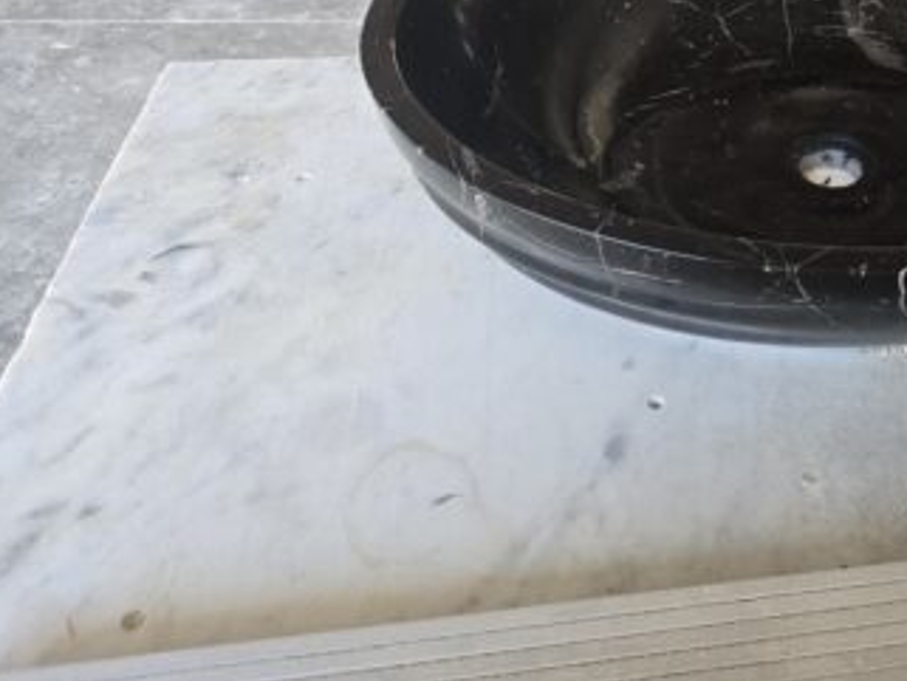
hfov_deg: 40.9
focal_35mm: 43
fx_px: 1127
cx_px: 791
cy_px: 48
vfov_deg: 31.8
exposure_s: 1/180
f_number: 1.7
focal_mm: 6.3
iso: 125
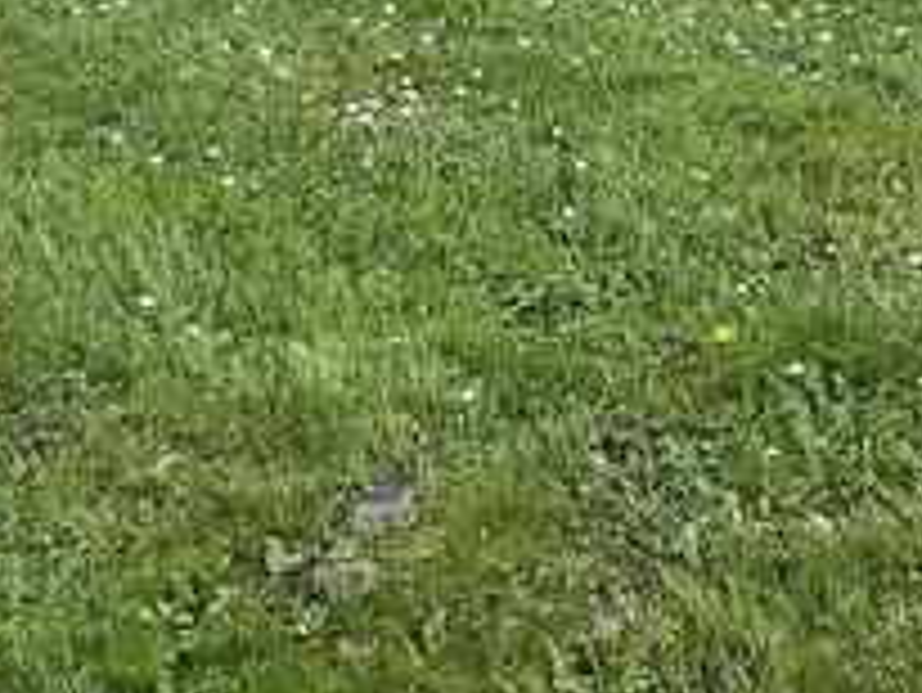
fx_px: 2025
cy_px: -657
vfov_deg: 15.7
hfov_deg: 24.5
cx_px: 913
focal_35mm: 76
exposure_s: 1/677
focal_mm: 1.57
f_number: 1.8
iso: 32
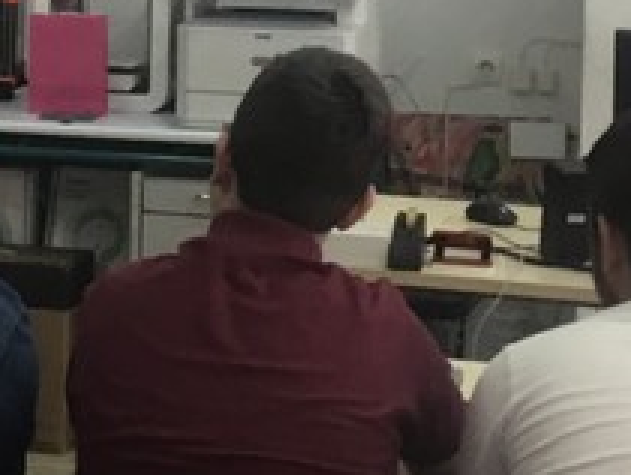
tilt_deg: -1.0
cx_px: 66
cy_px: -165
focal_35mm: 151
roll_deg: -1.2
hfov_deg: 13.0
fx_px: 2756
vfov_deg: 9.6
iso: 100
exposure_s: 1/33
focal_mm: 3.3
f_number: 2.4
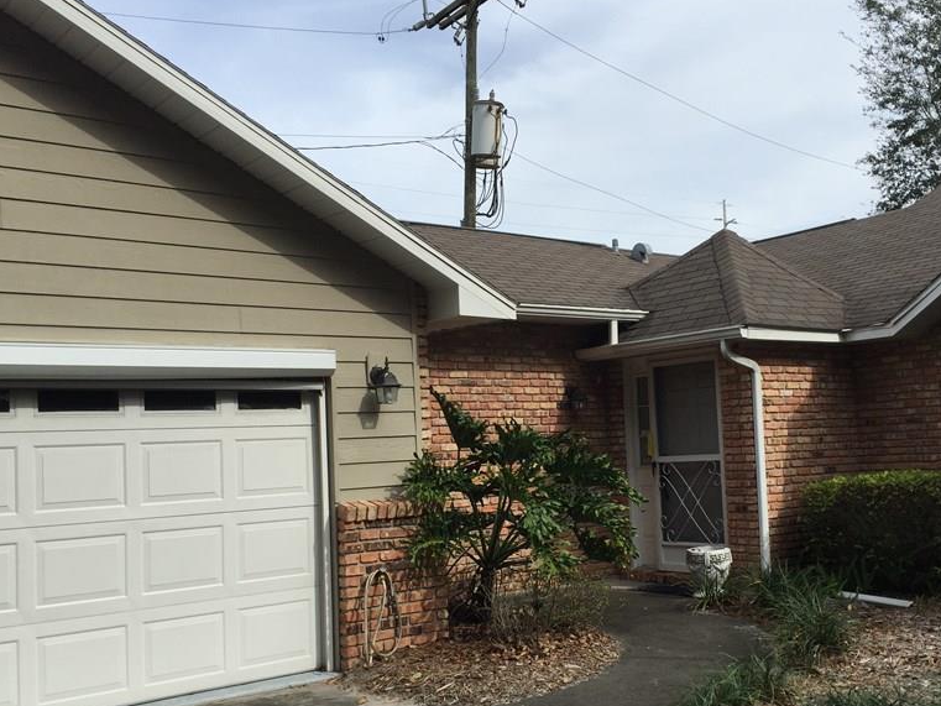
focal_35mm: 39
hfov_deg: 47.5
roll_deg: +2.1
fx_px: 1060
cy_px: 408
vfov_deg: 36.7
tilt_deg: +2.8
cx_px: 570
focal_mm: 4.15
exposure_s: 1/2198
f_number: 2.2
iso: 32
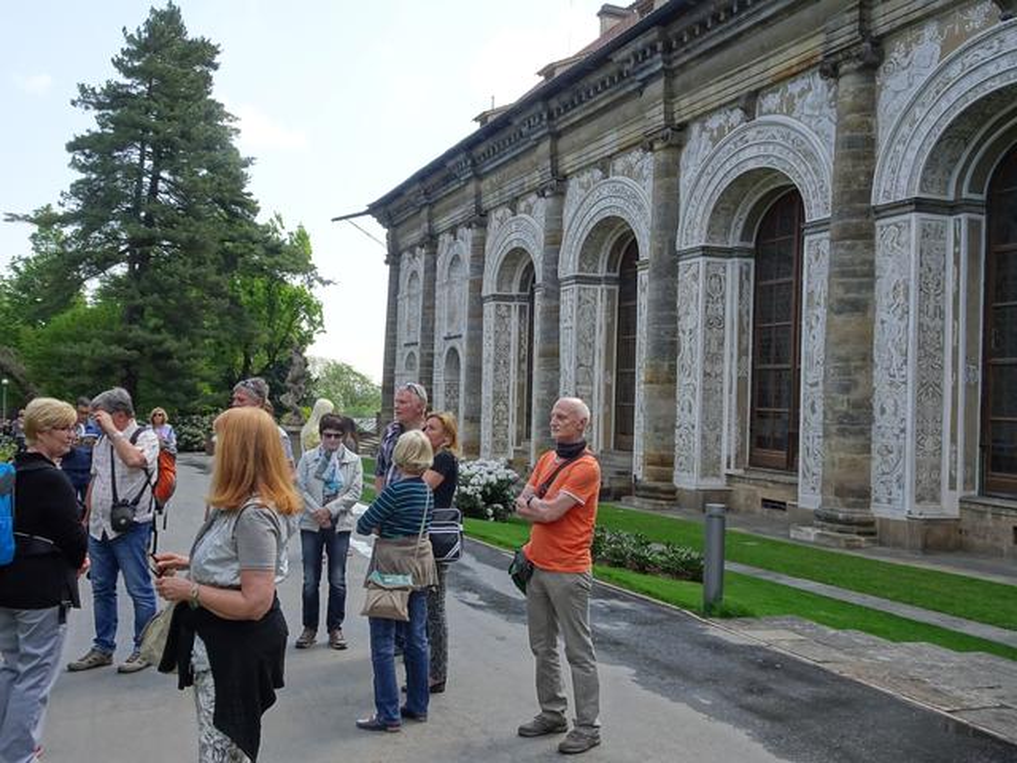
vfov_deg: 44.2
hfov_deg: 56.8
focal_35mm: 32
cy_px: 382
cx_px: 508
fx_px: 940
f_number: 4
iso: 80
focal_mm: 5.43
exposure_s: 1/200
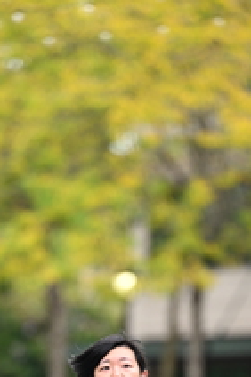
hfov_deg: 2.6
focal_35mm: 519
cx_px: 115
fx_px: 5436
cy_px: 430
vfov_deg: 4.0
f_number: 2.8
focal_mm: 200
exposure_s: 1/1600
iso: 640
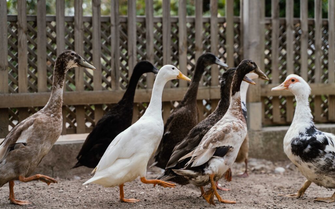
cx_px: 167
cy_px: 109
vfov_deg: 16.9
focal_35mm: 77
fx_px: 703
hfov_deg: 26.8
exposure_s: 1/800
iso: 640
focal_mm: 75
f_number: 4
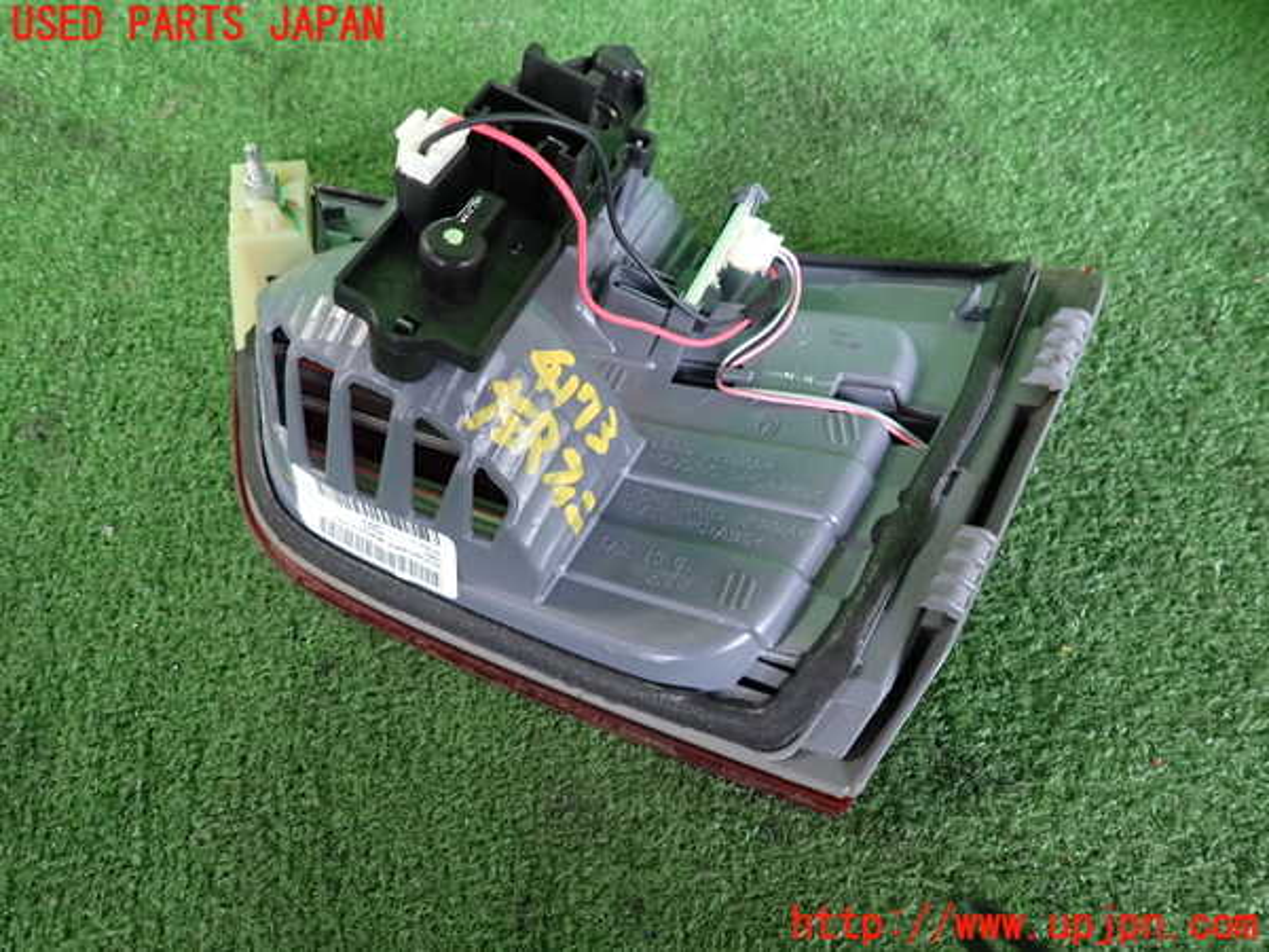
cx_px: 634
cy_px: 476
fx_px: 916
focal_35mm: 25
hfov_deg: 69.4
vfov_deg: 54.9
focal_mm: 4.5
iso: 250
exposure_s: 1/30
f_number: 2
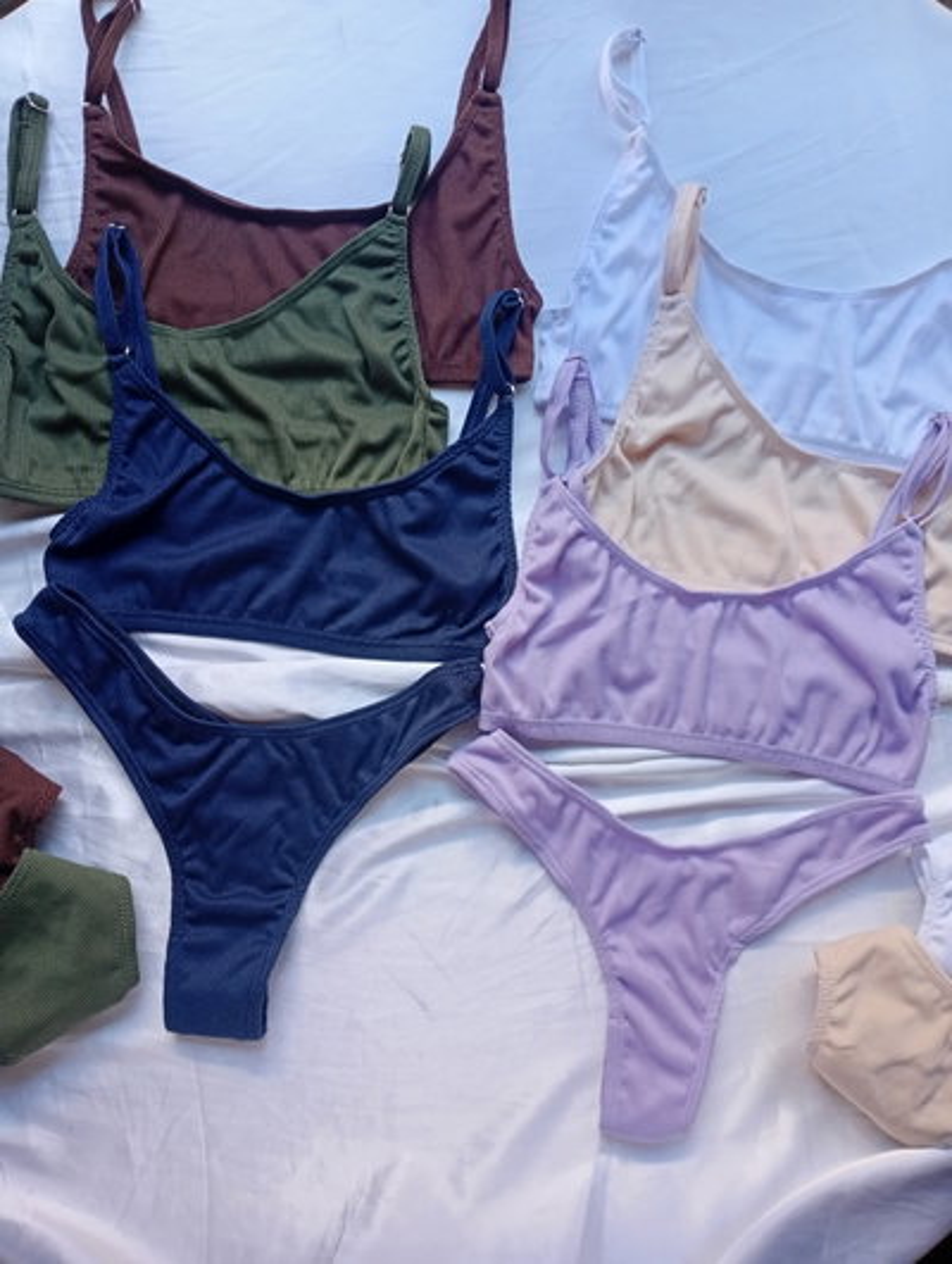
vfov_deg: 65.2
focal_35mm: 27
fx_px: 987
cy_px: 632
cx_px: 476
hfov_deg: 51.5
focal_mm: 3.98
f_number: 1.8
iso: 214
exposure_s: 1/33.3
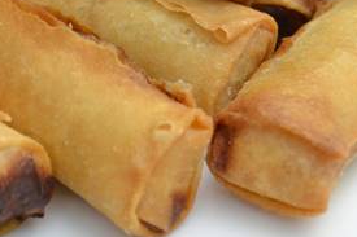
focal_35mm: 144
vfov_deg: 9.5
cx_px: 138
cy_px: 38
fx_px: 1427
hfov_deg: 14.2
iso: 1600
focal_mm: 40
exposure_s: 1/400
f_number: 5.3
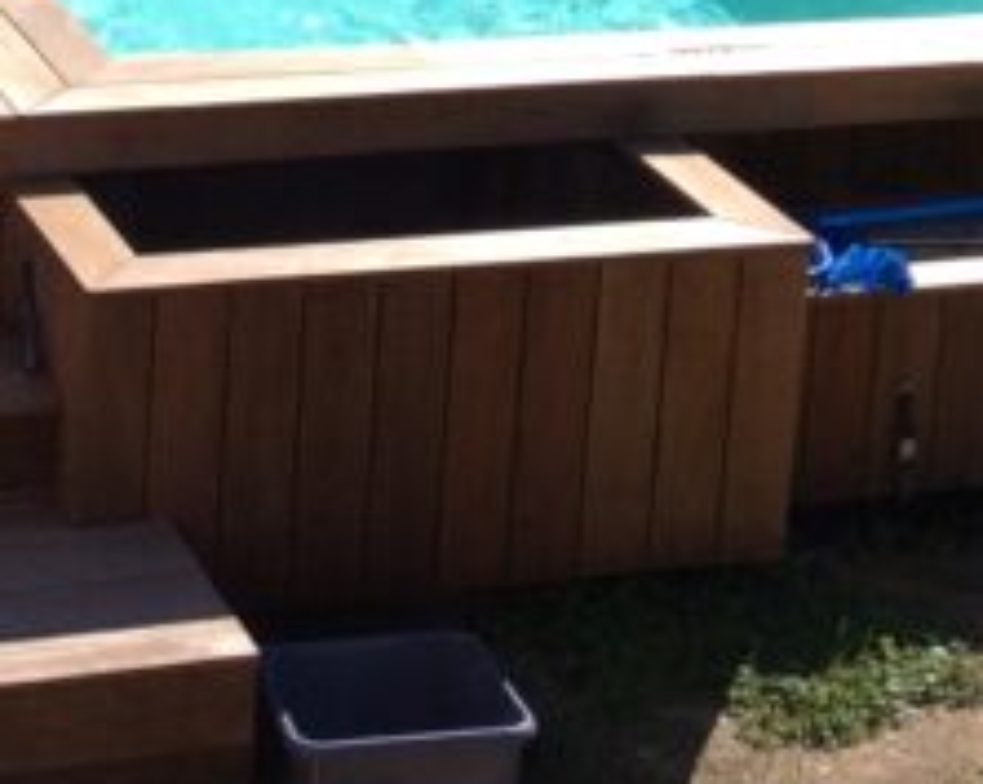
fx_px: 3138
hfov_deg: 17.5
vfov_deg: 13.4
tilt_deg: -9.4
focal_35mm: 108
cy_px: -416
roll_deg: -1.3
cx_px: 71
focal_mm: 3.3
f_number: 2.4
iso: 32
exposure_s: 1/1466
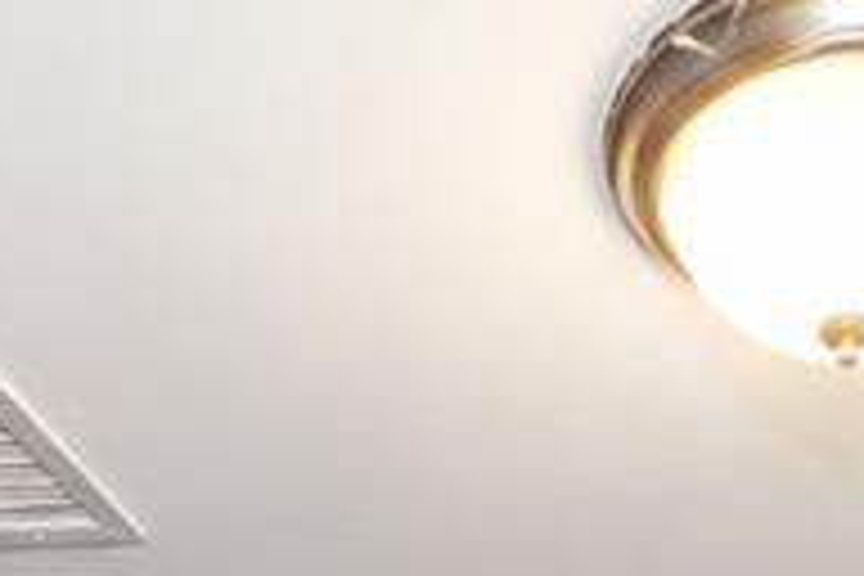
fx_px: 1920
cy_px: 1462
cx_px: 626
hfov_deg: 25.1
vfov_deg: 12.5
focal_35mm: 80
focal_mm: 10
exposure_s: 1/60
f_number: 7.1
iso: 2000
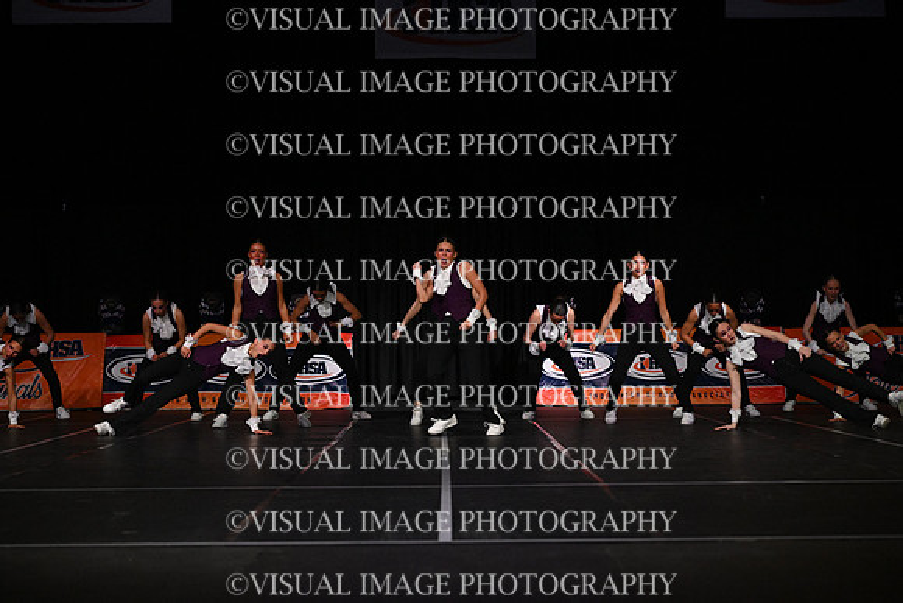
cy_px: 302
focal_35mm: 85
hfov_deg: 23.9
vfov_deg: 16.1
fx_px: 2132
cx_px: 452
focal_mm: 85
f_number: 4
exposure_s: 1/1000
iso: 8000
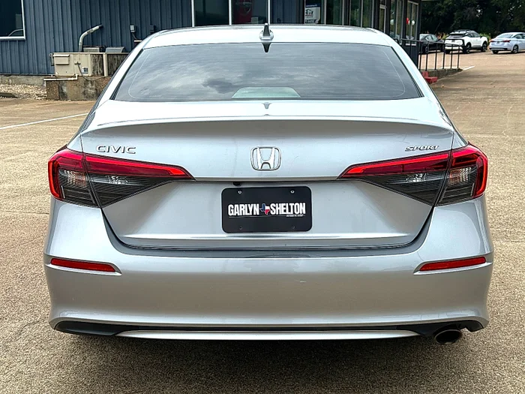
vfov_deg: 30.3
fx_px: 728
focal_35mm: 48
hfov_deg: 39.7
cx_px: 262
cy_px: 197
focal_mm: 6.86
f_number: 1.78
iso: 64
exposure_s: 1/3155
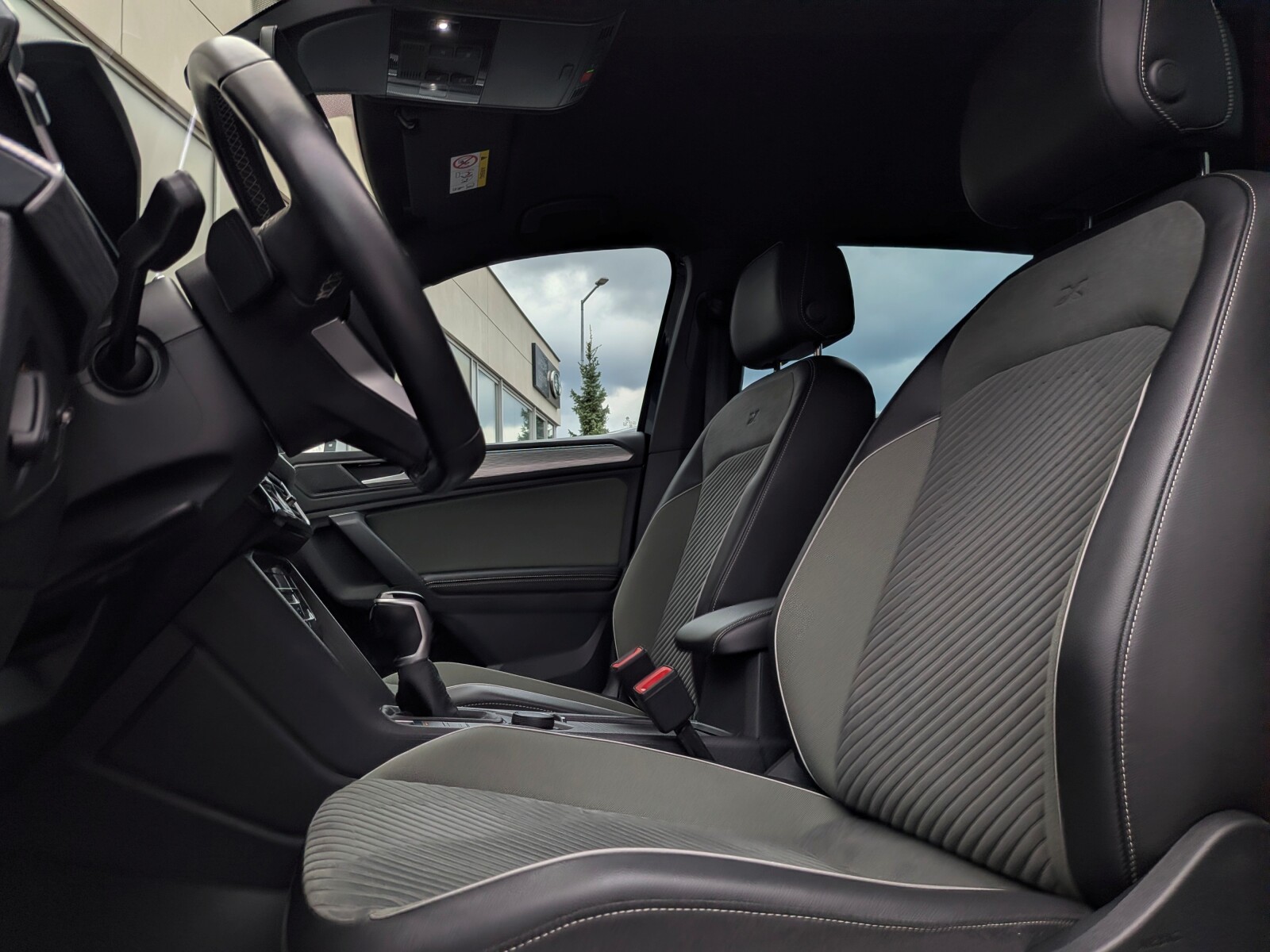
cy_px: 476
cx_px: 635
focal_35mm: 24
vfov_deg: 56.8
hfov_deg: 71.6
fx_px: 881
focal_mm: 4.53
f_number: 1.7
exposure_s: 1/996
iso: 30
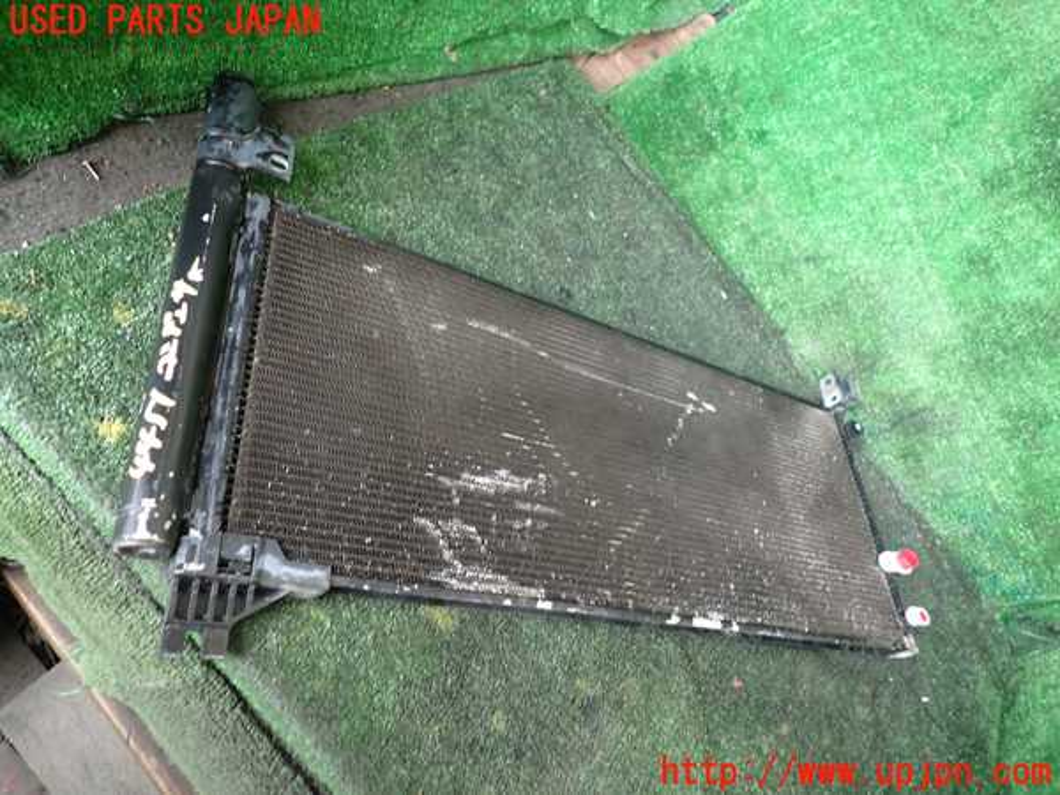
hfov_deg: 69.4
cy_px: 398
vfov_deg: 54.9
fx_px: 766
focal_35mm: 25
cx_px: 530
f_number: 2
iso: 200
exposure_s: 1/40
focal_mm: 4.5
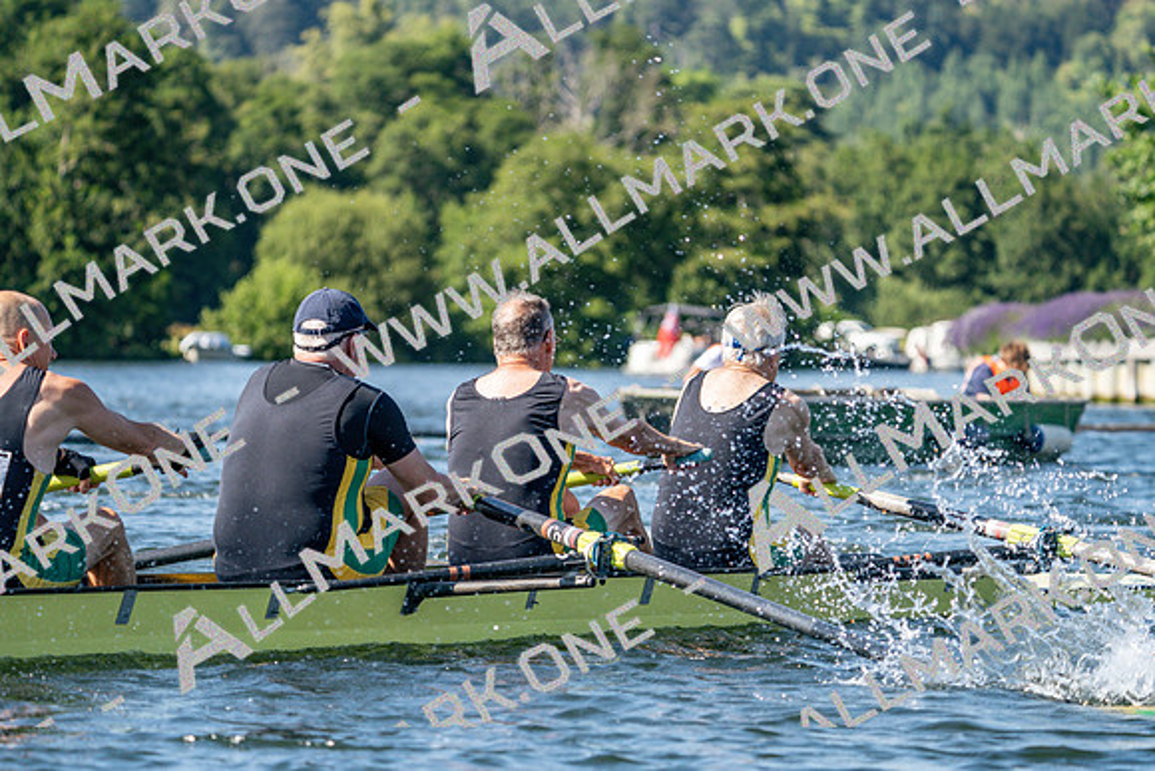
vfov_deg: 6.8
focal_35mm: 202
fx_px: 6482
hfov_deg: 10.2
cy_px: 386
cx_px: 578
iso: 400
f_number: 5.6
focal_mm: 202
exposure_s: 1/1600
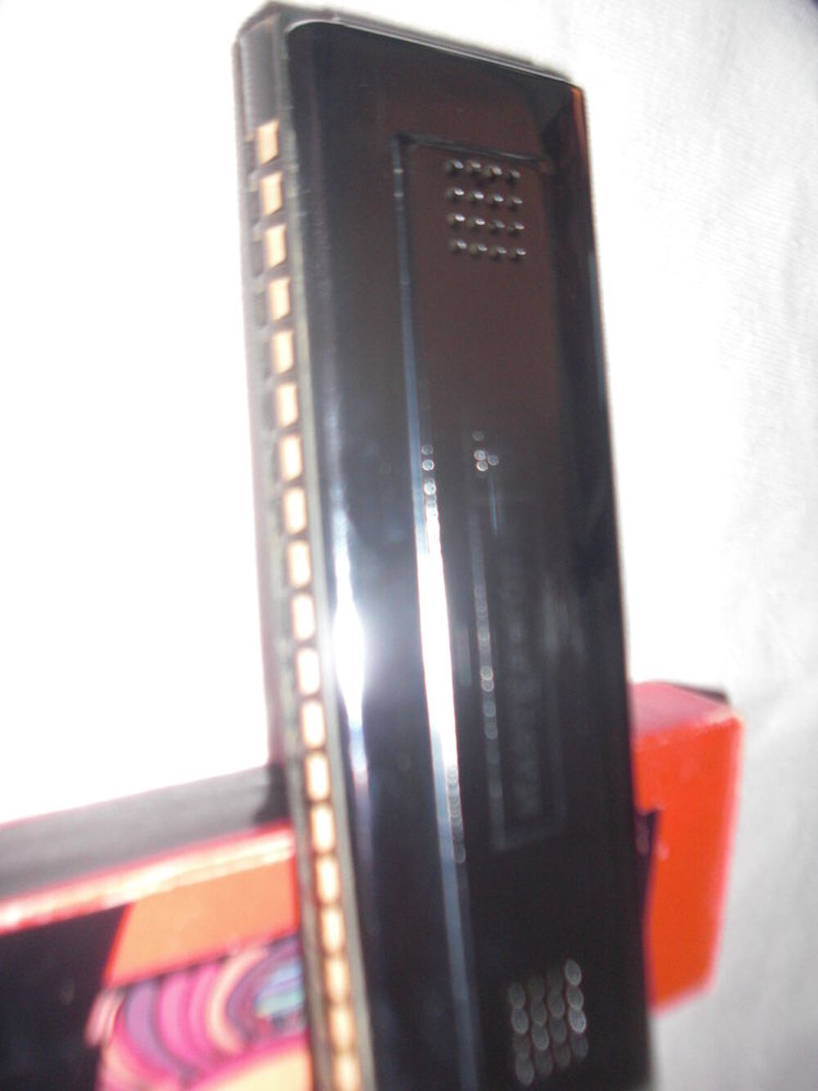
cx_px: 409
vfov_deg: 51.4
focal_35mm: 36
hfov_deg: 39.7
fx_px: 1134
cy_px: 546
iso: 200
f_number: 2.8
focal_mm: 6.3
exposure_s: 1/60
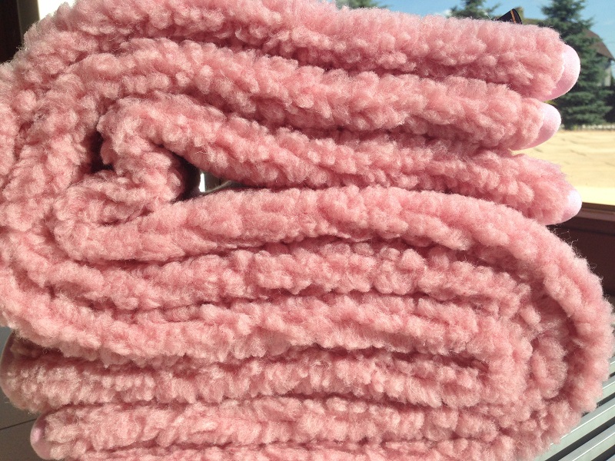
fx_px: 586
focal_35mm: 33
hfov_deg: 55.4
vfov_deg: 42.9
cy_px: 230
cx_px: 308
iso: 50
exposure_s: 1/1004
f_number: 2.4
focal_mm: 4.12
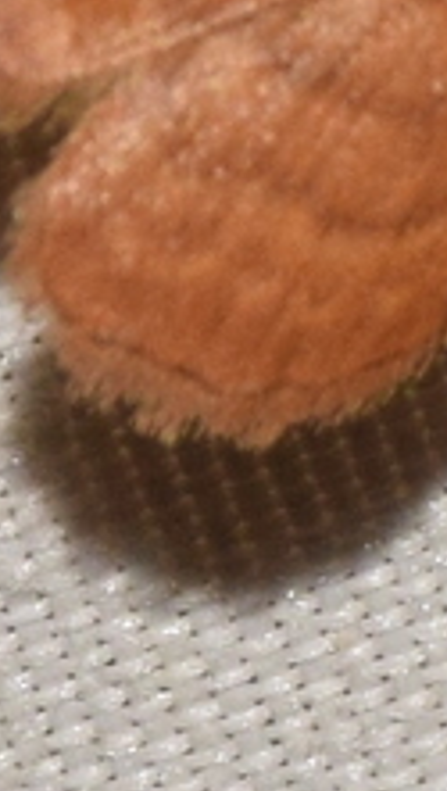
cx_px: 708
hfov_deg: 1.3
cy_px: -11
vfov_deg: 2.3
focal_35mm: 954
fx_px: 20018
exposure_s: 1/200
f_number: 14
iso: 400
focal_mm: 140
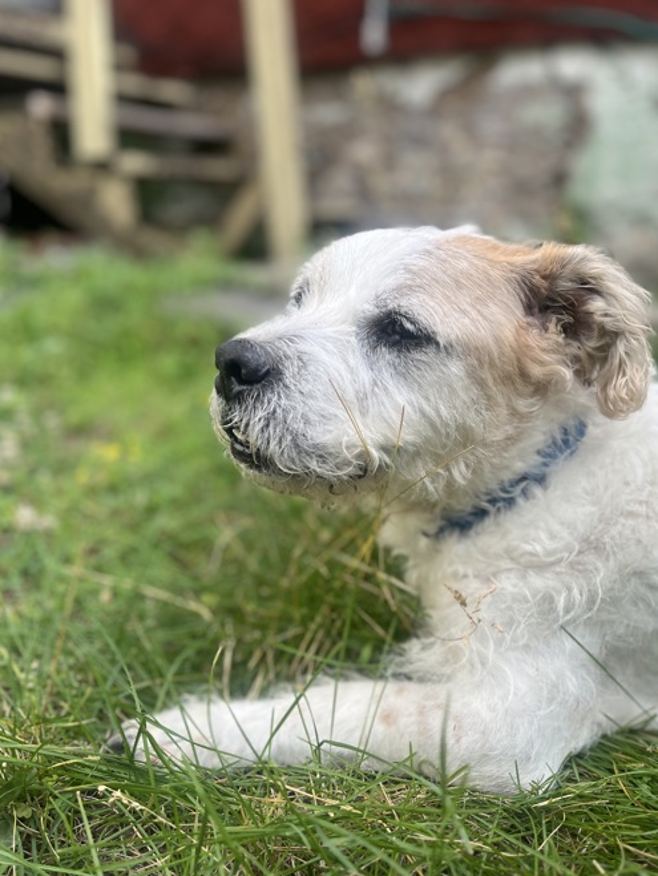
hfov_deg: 49.8
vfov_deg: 63.4
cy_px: 460
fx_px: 709
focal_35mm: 28
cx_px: 338
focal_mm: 5.1
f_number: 1.6
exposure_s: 1/975
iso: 50
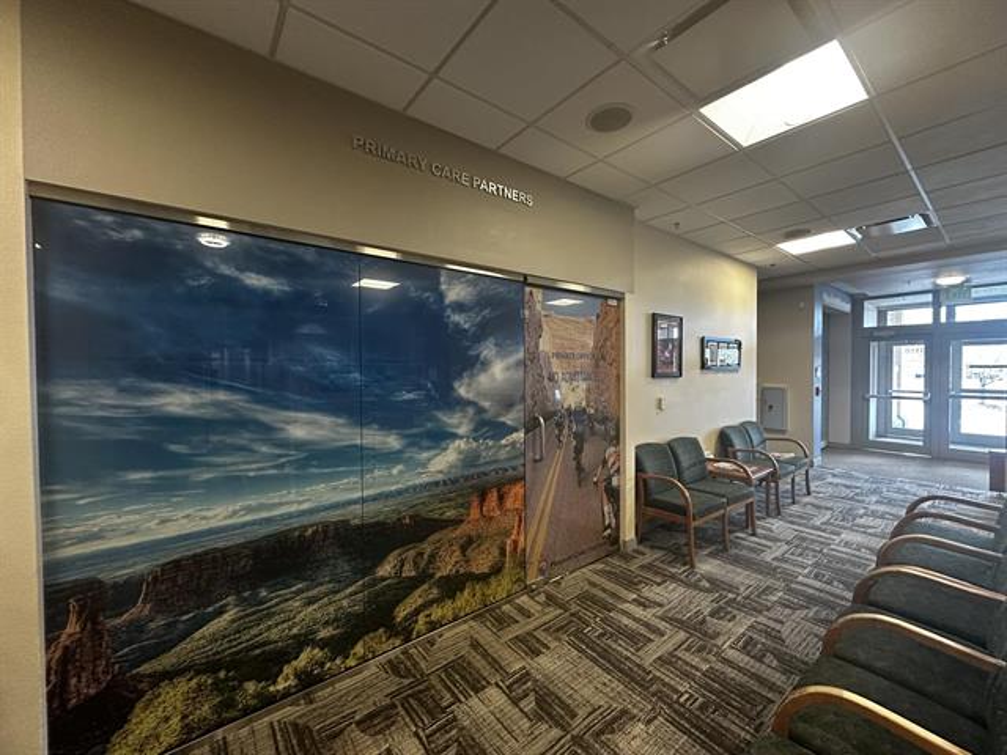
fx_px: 407
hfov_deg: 102.1
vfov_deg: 85.7
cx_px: 504
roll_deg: -0.2
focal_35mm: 14
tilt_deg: -1.3
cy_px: 378
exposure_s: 1/60
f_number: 2.2
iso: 500
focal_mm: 2.22
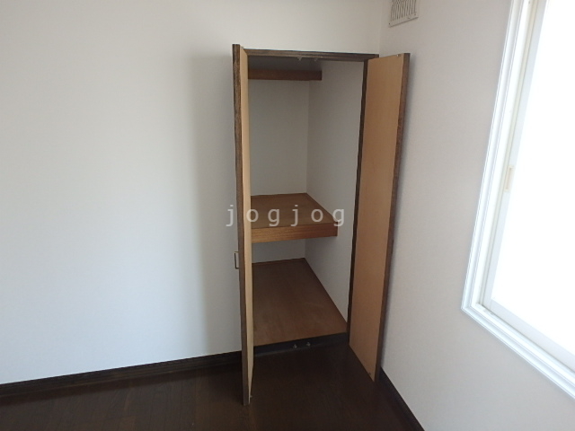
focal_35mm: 21
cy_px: 216
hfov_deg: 79.0
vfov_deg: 63.4
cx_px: 288
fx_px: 349
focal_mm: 3.7
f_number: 3.5
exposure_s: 1/30
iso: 200
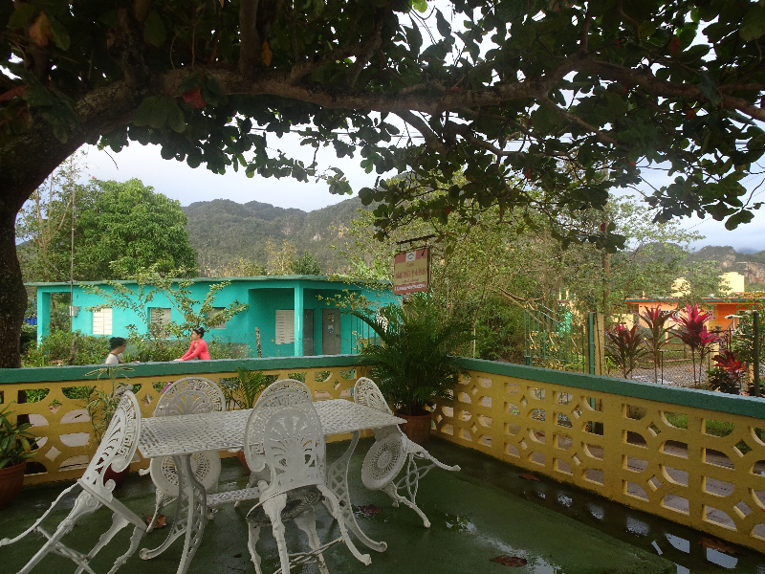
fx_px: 530
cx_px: 382
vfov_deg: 56.8
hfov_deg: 71.6
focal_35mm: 24
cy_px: 287
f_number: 3.5
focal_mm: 4.1
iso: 80
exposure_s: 1/60
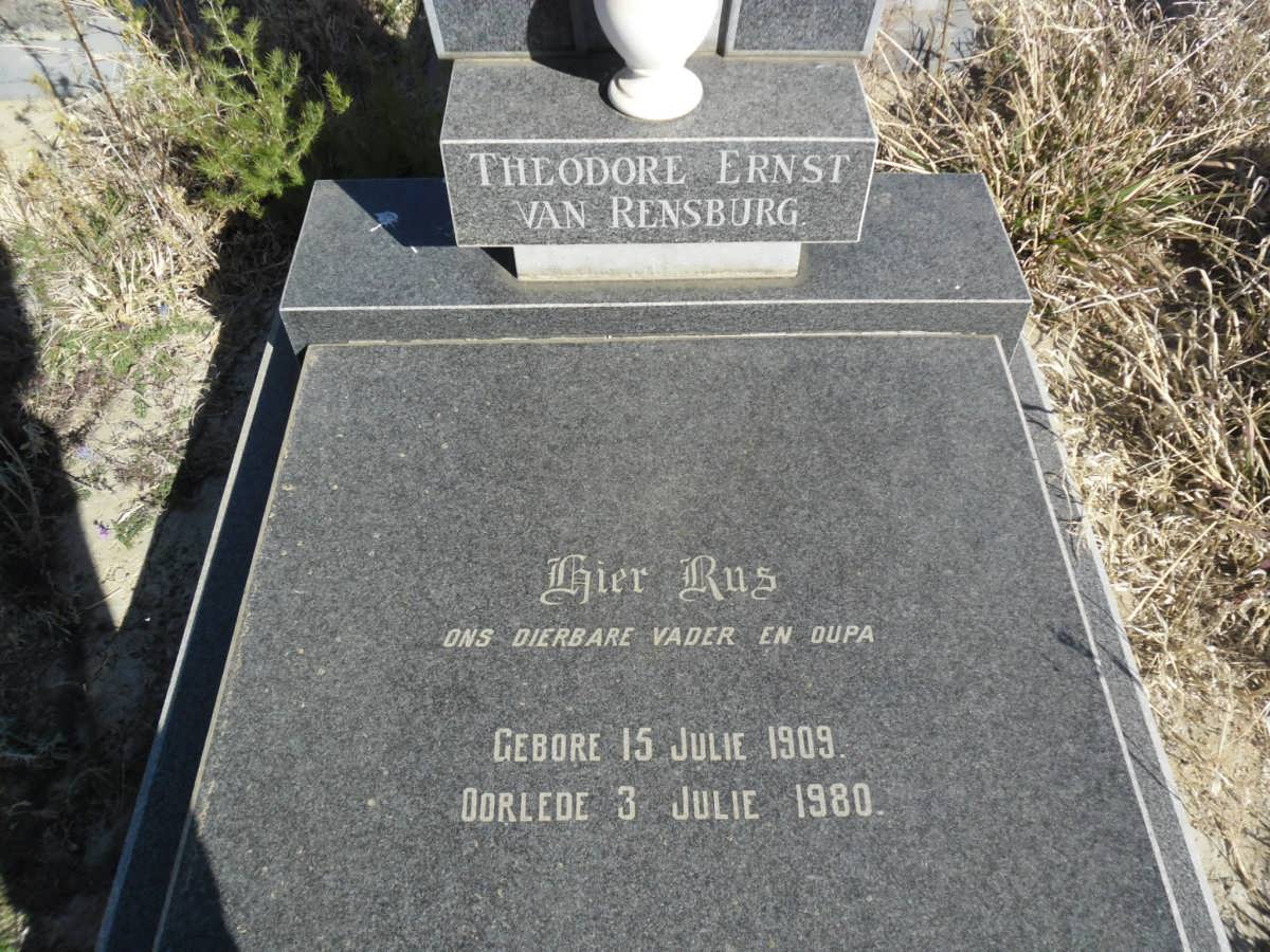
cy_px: 476
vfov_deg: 51.4
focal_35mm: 27
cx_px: 635
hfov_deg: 65.3
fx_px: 991
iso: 80
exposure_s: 1/635
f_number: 3.5
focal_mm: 4.9
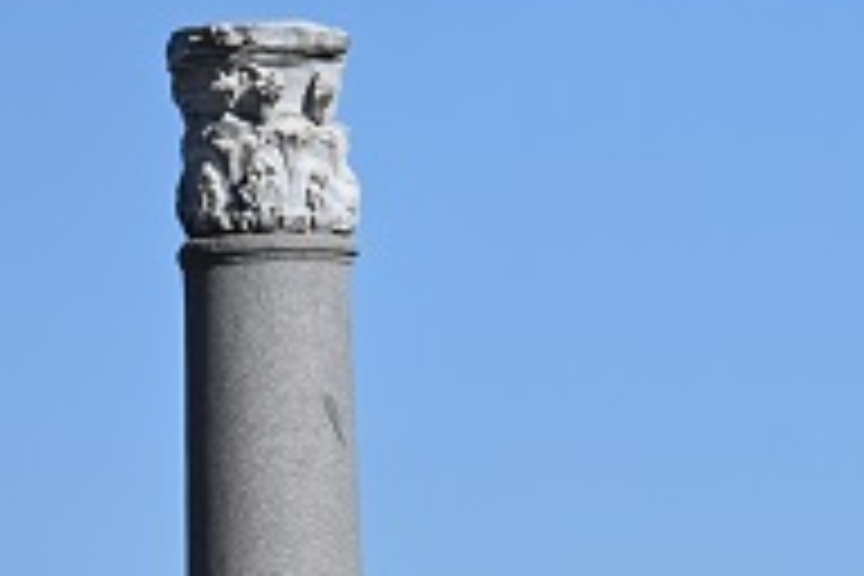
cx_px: 1652
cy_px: 1064
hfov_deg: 2.5
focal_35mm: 811
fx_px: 19462
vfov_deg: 1.7
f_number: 8
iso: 100
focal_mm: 130
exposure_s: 1/500
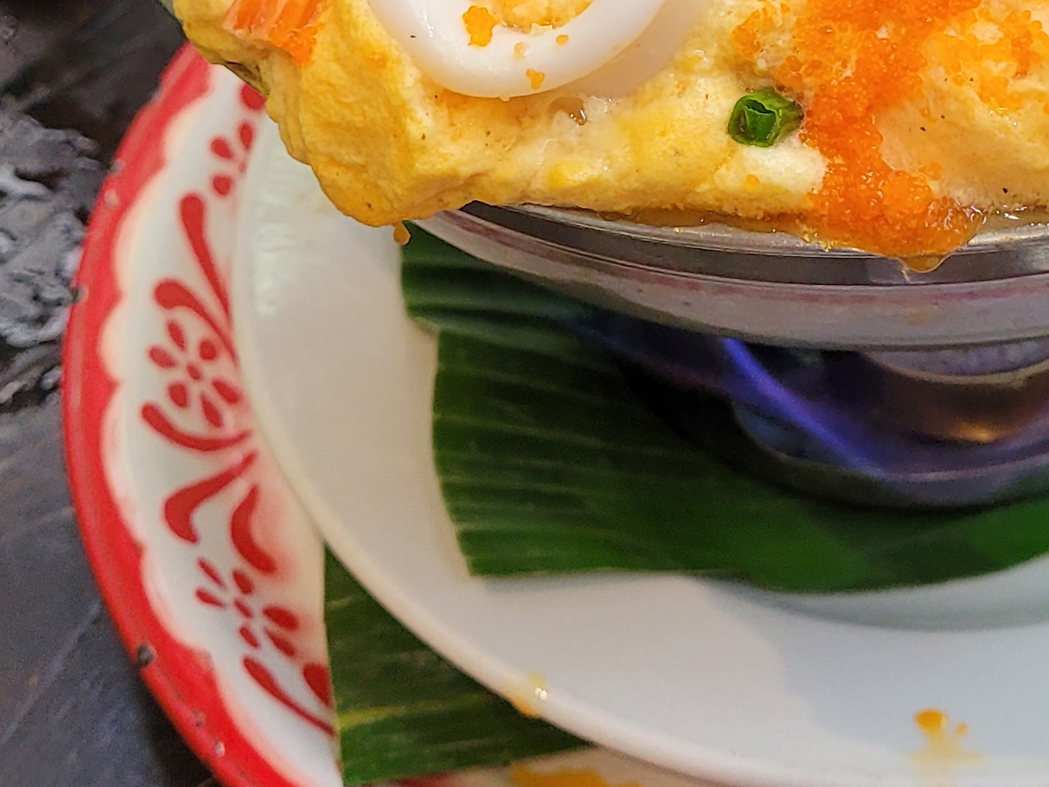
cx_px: 809
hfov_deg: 24.1
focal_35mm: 80
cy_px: -68
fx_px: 2425
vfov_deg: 17.8
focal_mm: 5.4
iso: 200
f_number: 1.8
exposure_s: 1/120
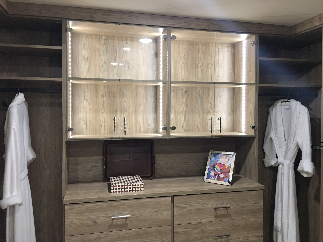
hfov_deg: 61.7
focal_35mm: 29
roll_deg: +0.0
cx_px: 162
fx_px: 271
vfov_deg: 48.2
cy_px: 121
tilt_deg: -0.9
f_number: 2.2
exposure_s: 1/15
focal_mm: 4.15
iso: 64
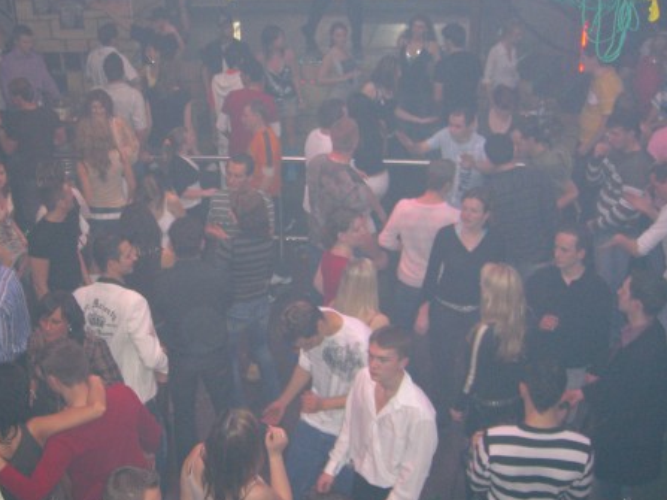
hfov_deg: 37.1
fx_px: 982
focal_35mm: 51
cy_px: 272
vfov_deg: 28.5
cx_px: 221
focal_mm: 7.9
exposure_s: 1/60
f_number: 2.8
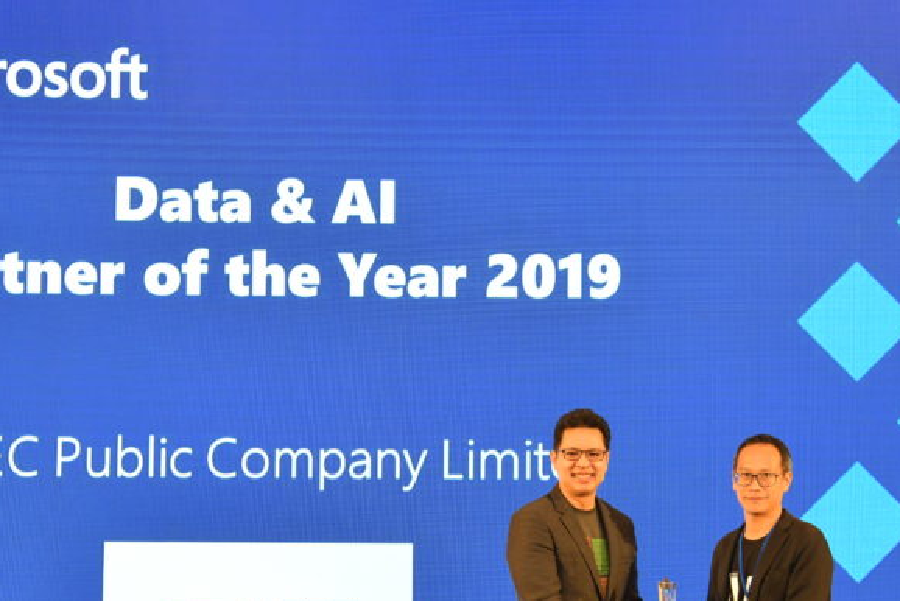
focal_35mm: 85
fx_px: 2126
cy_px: 519
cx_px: 509
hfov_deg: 23.9
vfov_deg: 15.9
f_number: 4
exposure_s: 1/100
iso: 1000
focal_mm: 48
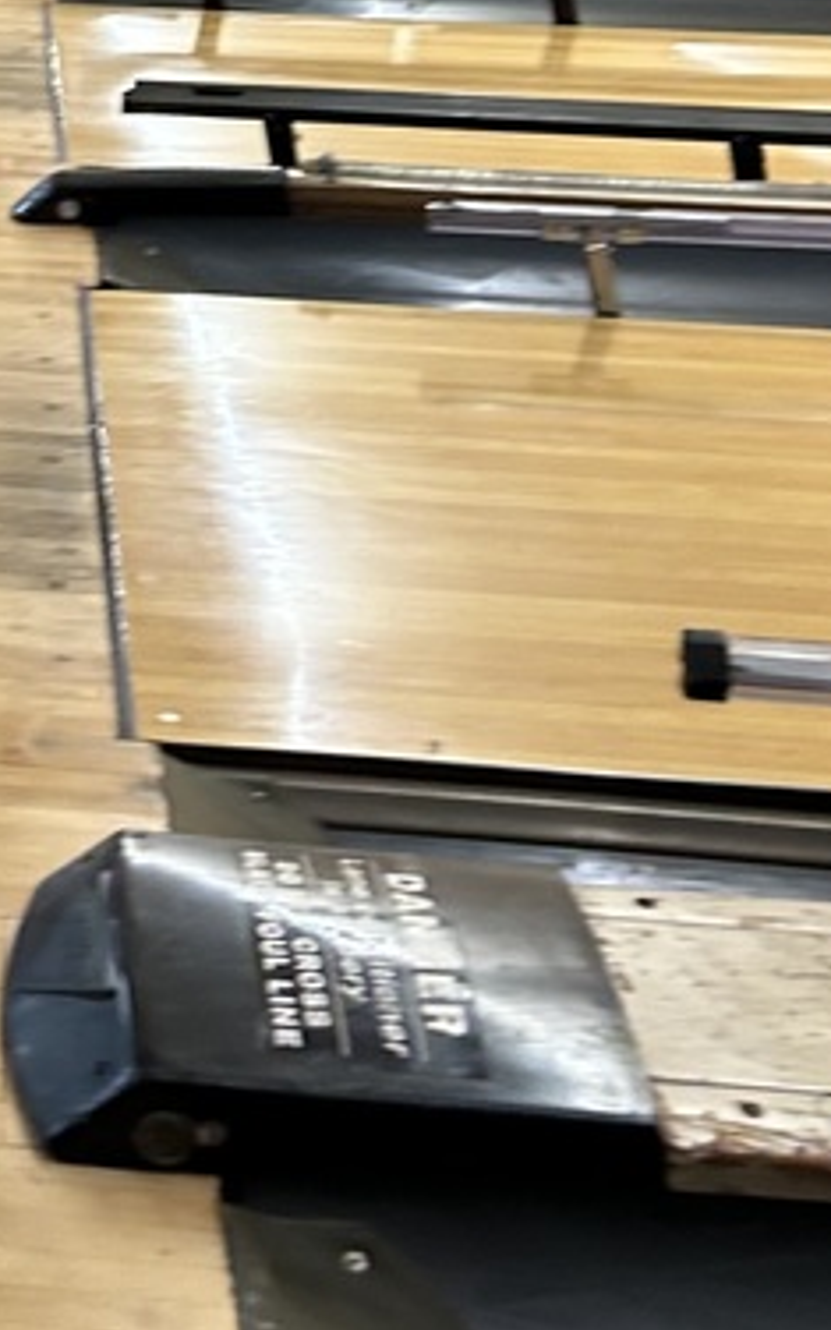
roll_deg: -0.7
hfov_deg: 16.1
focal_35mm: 75
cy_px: -184
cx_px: -361
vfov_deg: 25.2
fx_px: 2718
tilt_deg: -6.6
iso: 160
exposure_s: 1/60
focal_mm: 5.7
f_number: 1.5
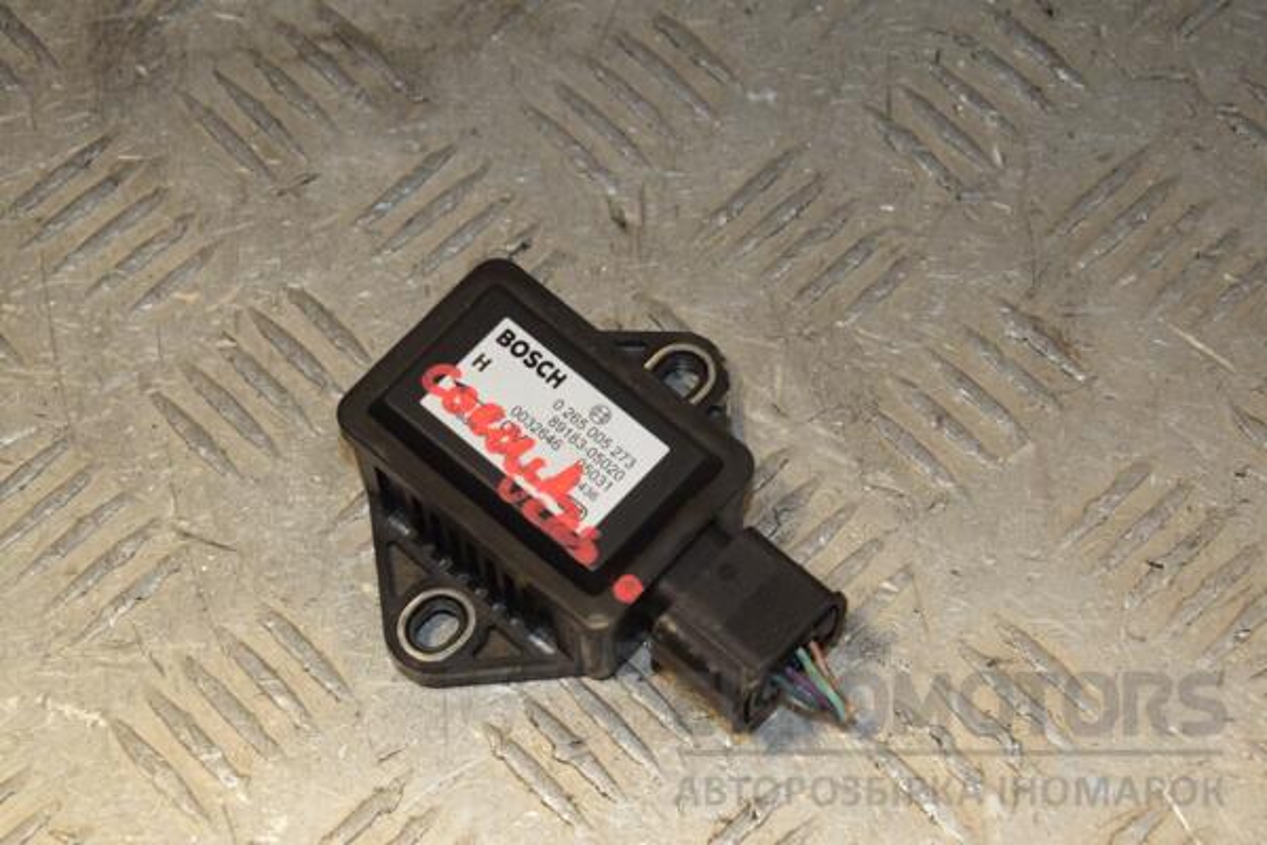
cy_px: 422
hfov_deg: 20.6
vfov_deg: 13.8
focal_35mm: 99
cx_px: 634
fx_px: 3484
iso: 800
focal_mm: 66
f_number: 8
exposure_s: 1/200
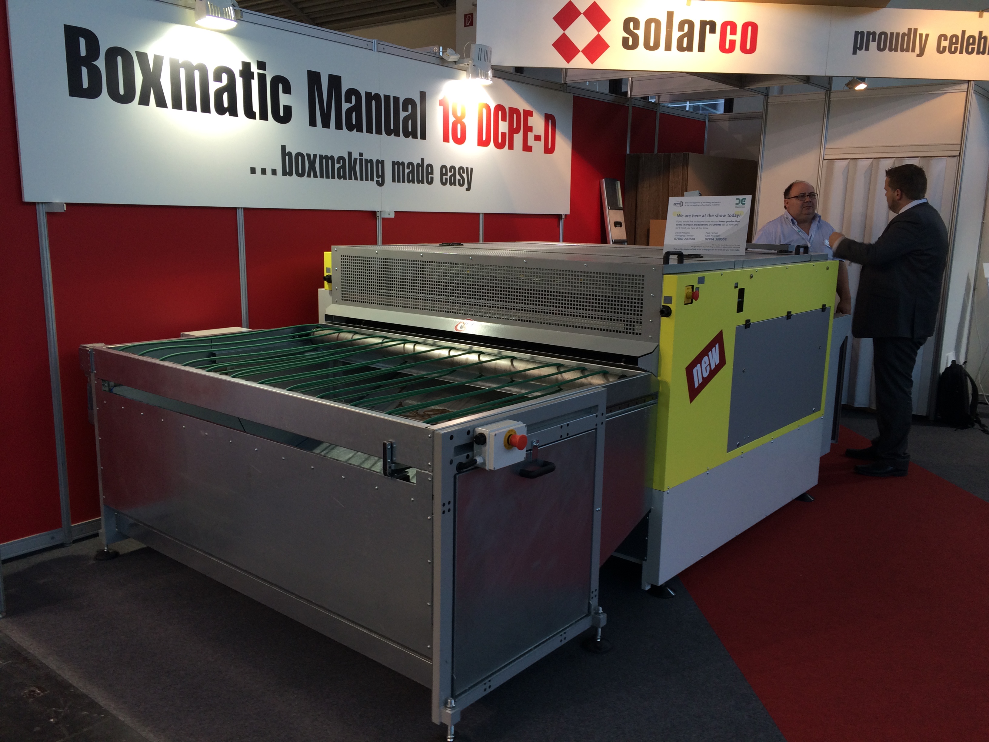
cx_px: 494
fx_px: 829
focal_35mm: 29
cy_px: 371
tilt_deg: -11.8
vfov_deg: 48.2
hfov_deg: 61.7
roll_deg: -0.8
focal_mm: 4.15
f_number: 2.2
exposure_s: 1/30
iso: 40
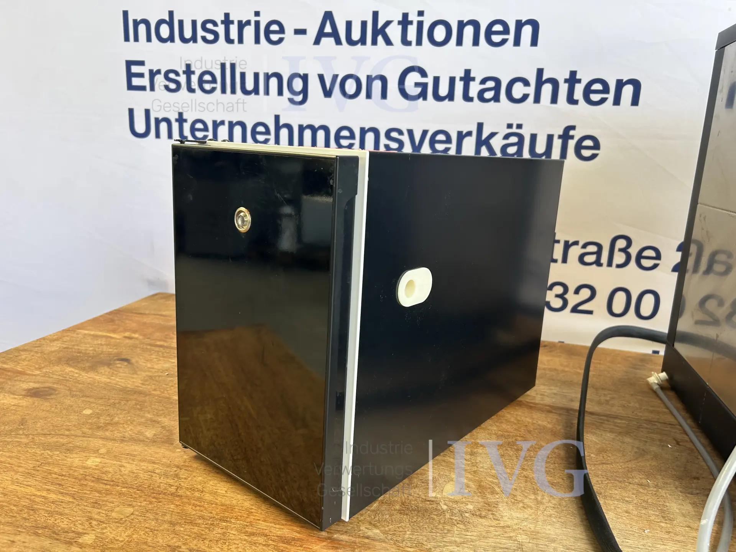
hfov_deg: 67.3
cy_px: 276
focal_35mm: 26
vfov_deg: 53.1
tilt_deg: -12.2
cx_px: 368
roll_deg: -3.0
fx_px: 553
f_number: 1.5
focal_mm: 5.7
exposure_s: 1/121
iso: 40
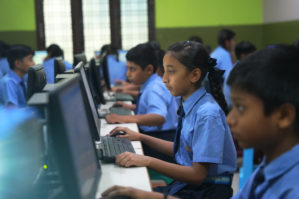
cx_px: 150
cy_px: 100
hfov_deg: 28.8
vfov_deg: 19.5
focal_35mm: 70
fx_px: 581
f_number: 2.8
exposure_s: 1/60
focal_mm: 70
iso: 1600
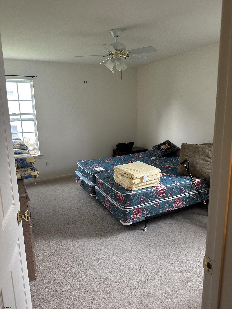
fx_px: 214
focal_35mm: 24
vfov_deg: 71.6
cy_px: 154
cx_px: 116
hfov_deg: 56.8
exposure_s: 1/60
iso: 160
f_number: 1.78
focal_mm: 6.86
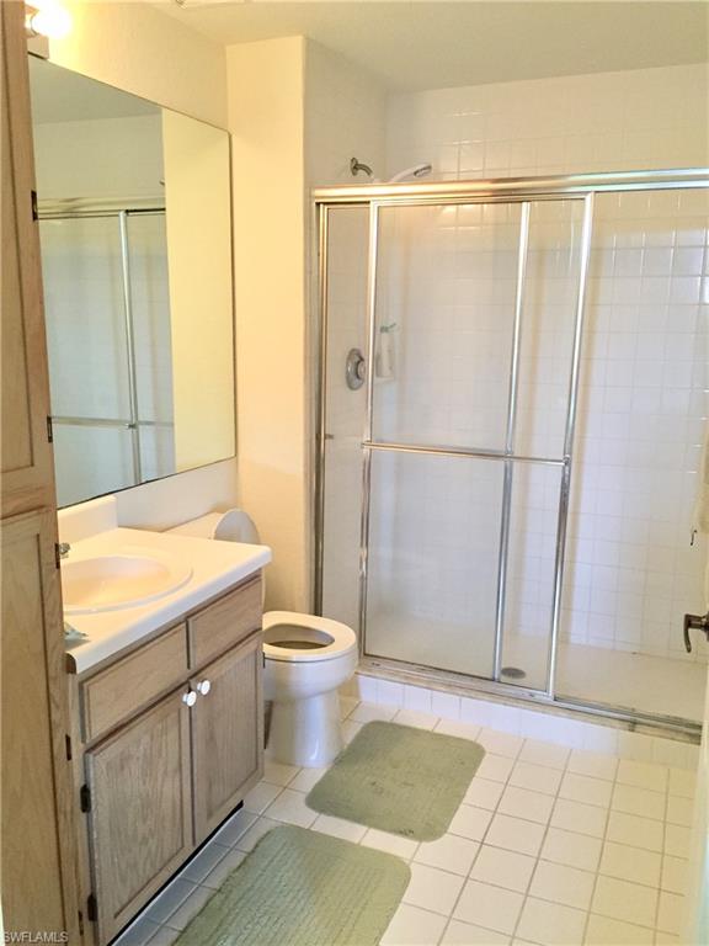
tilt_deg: -12.5
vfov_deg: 61.7
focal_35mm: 29
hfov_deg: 48.2
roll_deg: -1.5
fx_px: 792
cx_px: 354
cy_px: 473
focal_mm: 4.15
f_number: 2.2
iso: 160
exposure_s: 1/30
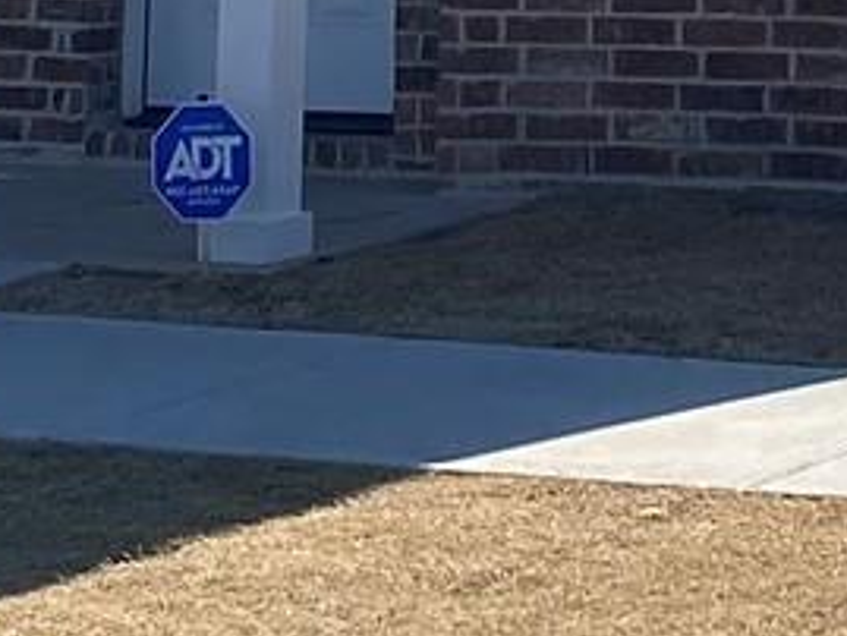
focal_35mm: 198
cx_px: 1115
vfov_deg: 6.7
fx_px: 4847
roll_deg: +0.4
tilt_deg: +9.3
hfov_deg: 9.8
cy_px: -1376
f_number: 1.8
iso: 32
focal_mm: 4.25
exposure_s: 1/4274
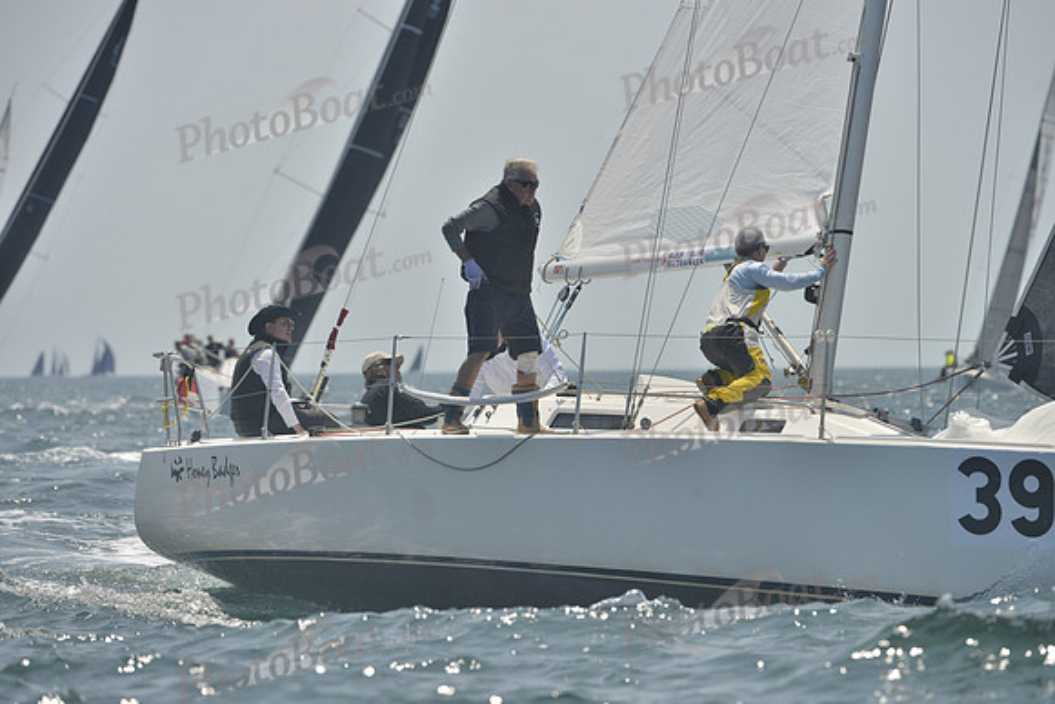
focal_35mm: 240
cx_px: 528
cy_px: 352
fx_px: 7035
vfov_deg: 5.7
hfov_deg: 8.6
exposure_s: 1/1250
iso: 280
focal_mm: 240
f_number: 8
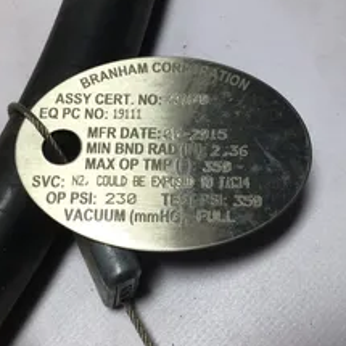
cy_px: 153
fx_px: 577
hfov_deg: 33.4
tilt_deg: -68.8
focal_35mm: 51
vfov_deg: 33.4
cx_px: 180
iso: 25
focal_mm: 3.3
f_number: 2.4
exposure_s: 1/248
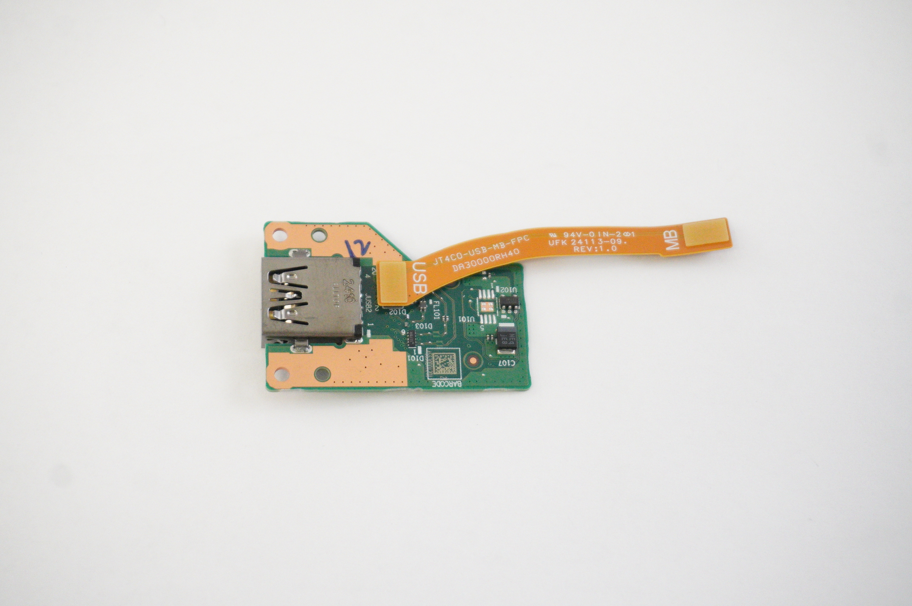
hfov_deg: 29.9
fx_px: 1708
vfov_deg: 20.1
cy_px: 303
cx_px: 456
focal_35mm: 68
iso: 5000
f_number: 5.6
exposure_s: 1/250
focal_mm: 45
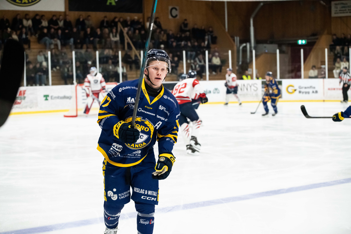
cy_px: 117
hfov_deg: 25.4
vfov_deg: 17.1
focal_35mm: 80
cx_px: 176
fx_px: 780
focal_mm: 80
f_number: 3.5
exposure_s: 1/1600
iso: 5000
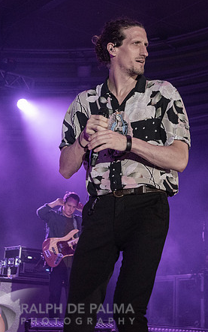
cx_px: 128
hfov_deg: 16.5
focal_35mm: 79
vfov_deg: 26.0
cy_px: 109
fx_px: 716
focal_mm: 38
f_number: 5.6
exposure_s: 1/160
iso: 1600
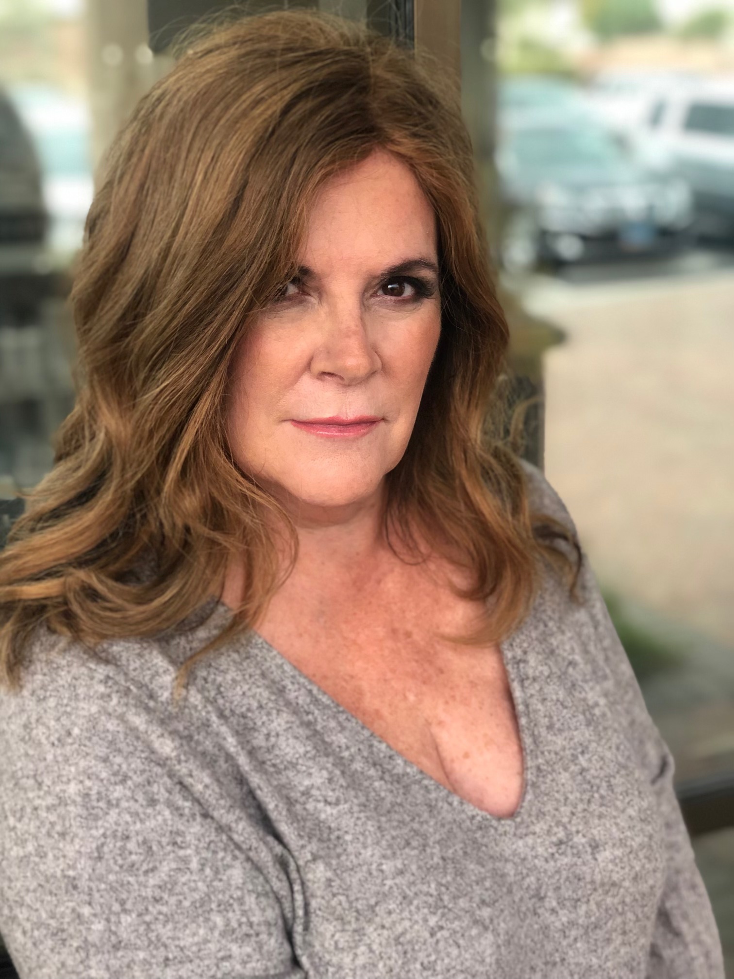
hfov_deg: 28.0
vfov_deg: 36.8
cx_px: 367
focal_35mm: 52
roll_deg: +0.6
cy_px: 490
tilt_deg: -14.4
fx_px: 1470
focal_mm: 6
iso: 100
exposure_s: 1/40
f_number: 2.4
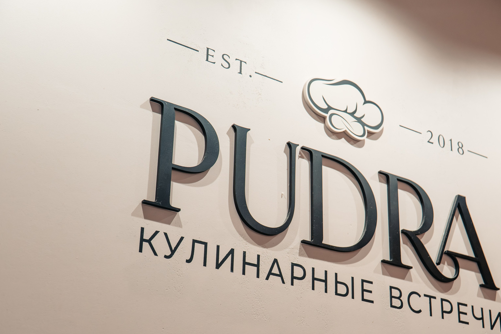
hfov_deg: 31.7
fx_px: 877
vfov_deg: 21.6
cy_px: 190
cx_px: 322
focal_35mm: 63
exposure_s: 1/200
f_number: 2.8
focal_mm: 31
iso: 1000
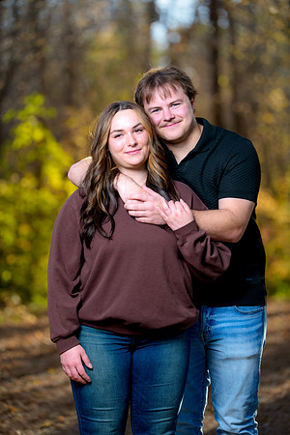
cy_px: 218
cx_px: 145
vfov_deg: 16.5
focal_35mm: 124
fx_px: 1498
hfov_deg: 11.1
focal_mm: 124
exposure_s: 1/160
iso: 250
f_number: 2.5
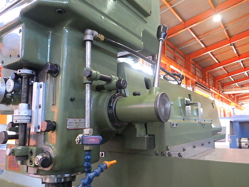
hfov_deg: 63.4
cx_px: 124
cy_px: 94
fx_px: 201
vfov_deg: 49.7
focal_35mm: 28
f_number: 3.5
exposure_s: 1/45
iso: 1250
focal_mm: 5
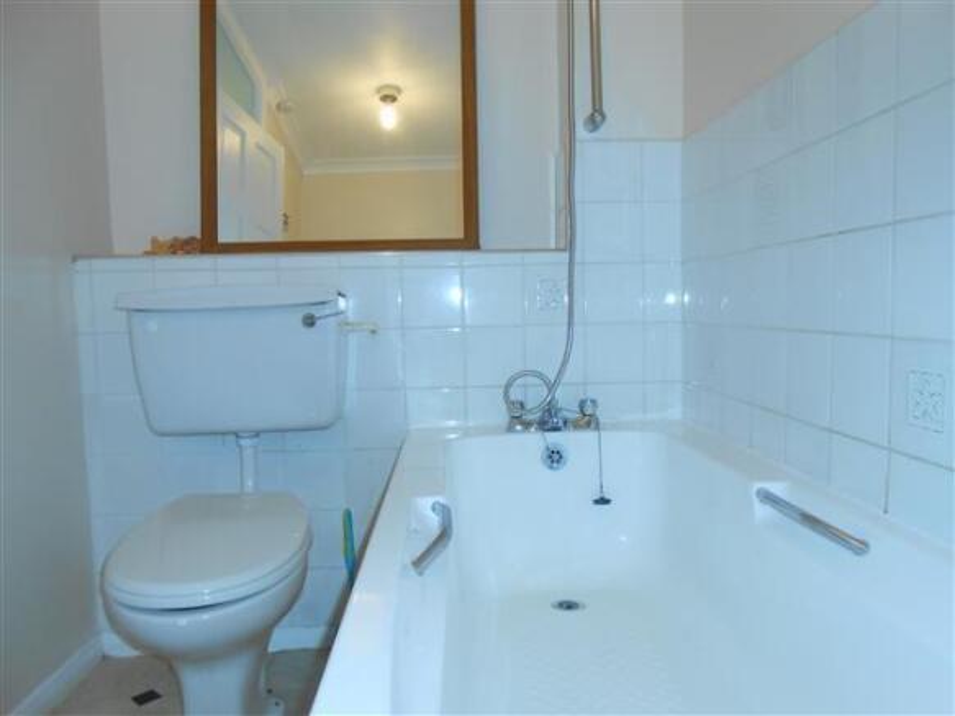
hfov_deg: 67.3
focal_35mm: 26
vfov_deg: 53.0
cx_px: 478
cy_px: 358
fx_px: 717
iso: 200
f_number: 3.5
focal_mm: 4.6
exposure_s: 1/25
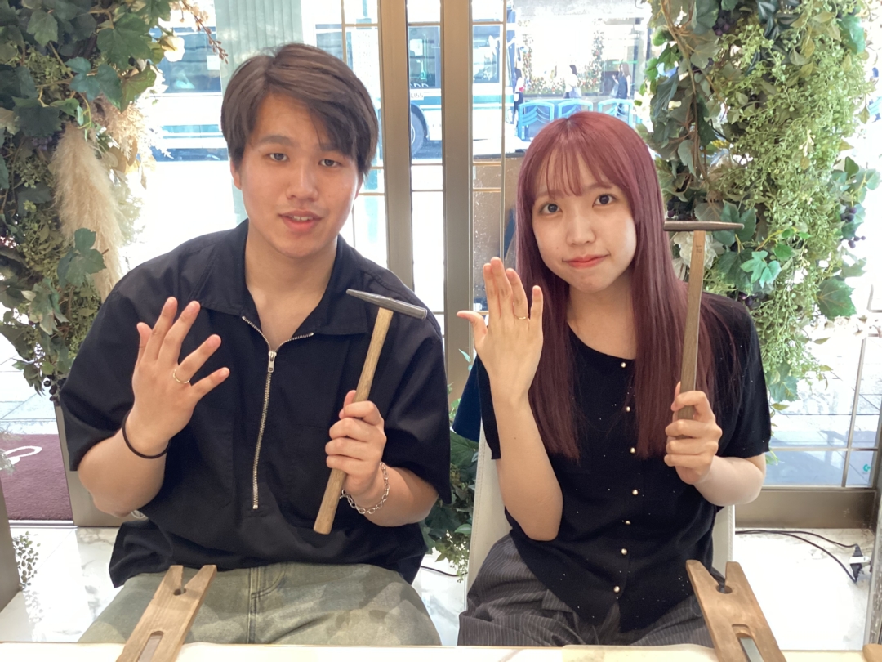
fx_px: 790
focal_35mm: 31
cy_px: 331
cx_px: 441
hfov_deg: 58.4
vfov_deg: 45.4
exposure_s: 1/60
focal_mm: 3.3
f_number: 2.4
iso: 320
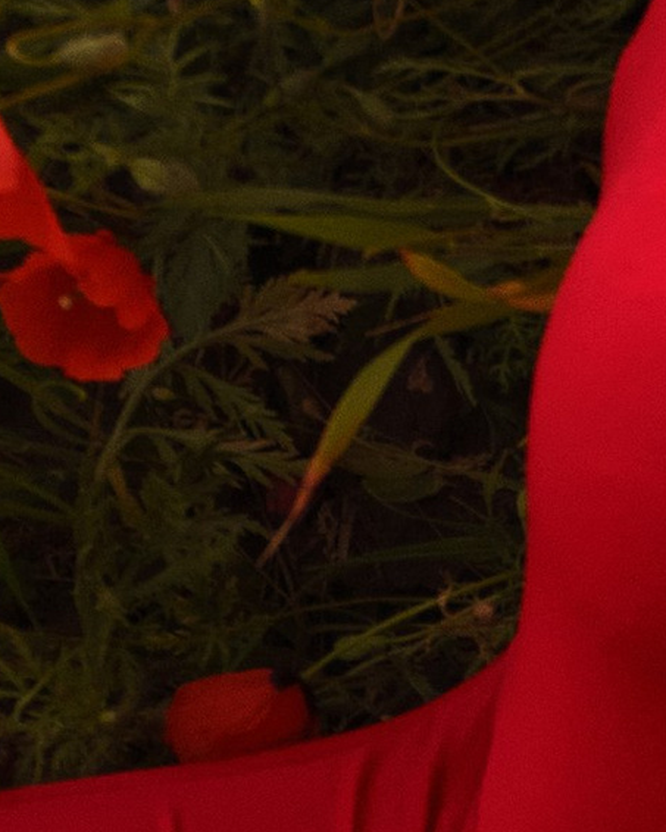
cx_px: 760
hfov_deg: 6.7
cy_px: 1046
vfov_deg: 8.3
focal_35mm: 229
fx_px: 5641
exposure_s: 1/1000
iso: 640
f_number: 2.8
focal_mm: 24.3
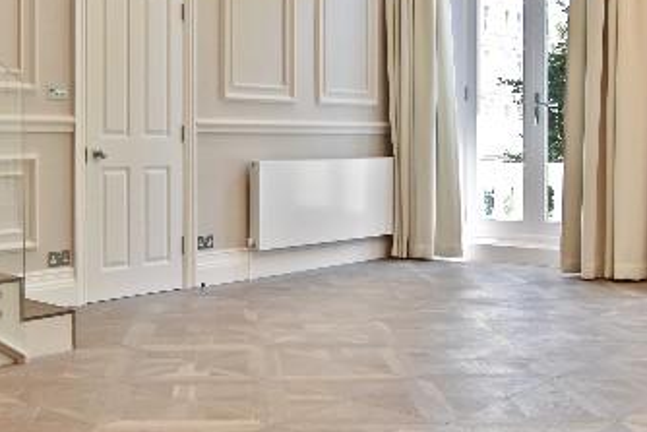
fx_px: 827
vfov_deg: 28.8
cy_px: 108
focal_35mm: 46
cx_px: 260
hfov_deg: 42.5
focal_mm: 10
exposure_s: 1/20
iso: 200
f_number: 5.6
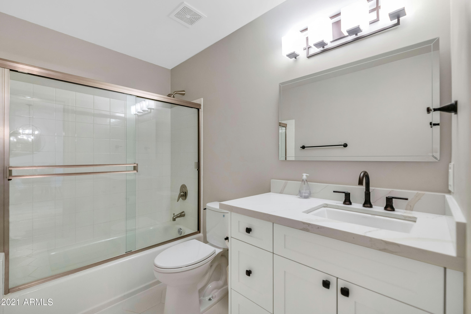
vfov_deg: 73.7
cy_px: 157
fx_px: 209
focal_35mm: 16
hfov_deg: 96.7
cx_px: 236
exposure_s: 1/80
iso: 640
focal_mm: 16
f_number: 3.2
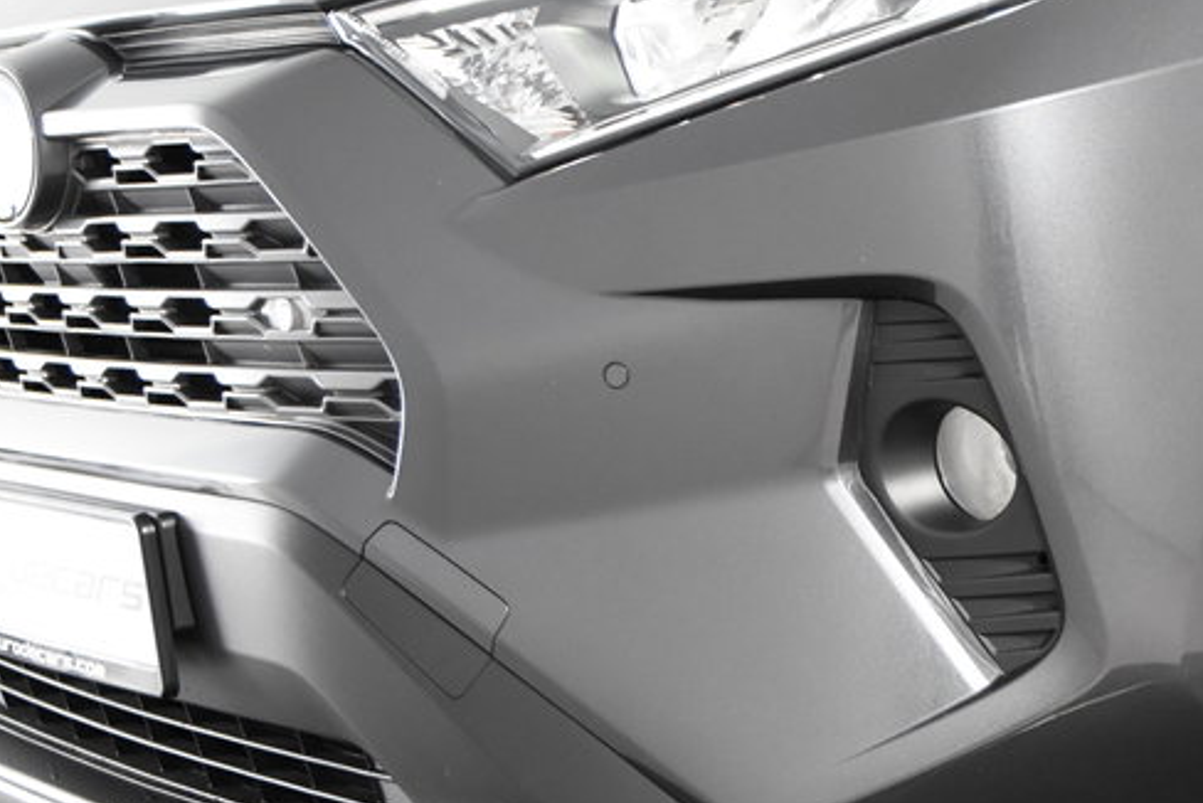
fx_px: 3578
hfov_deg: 18.8
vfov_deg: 12.8
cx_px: 1053
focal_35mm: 107
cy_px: 592
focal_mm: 34
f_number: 4
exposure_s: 1/60
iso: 1600
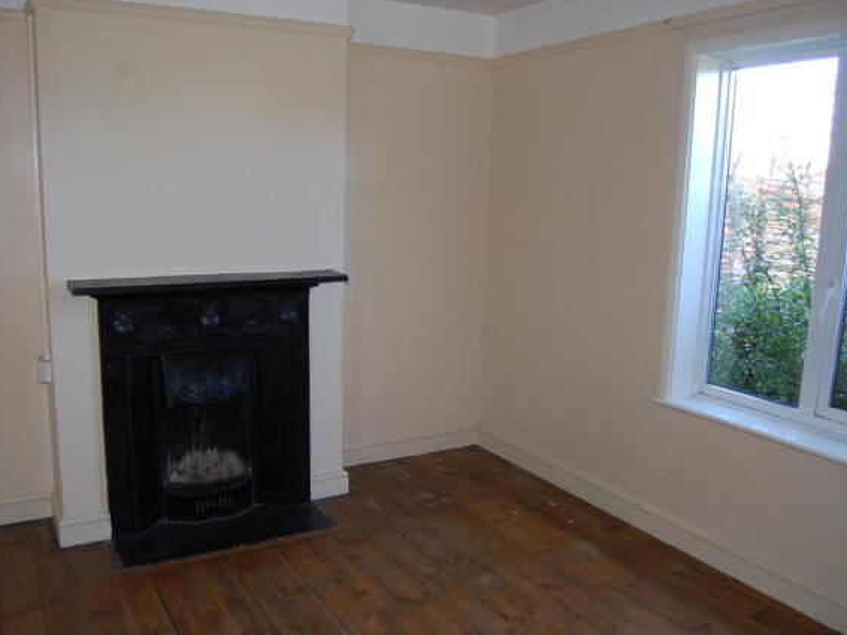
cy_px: 315
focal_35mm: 30
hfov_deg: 60.0
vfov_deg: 46.8
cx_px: 409
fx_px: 734
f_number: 3.5
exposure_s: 1/60
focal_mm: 18
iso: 400
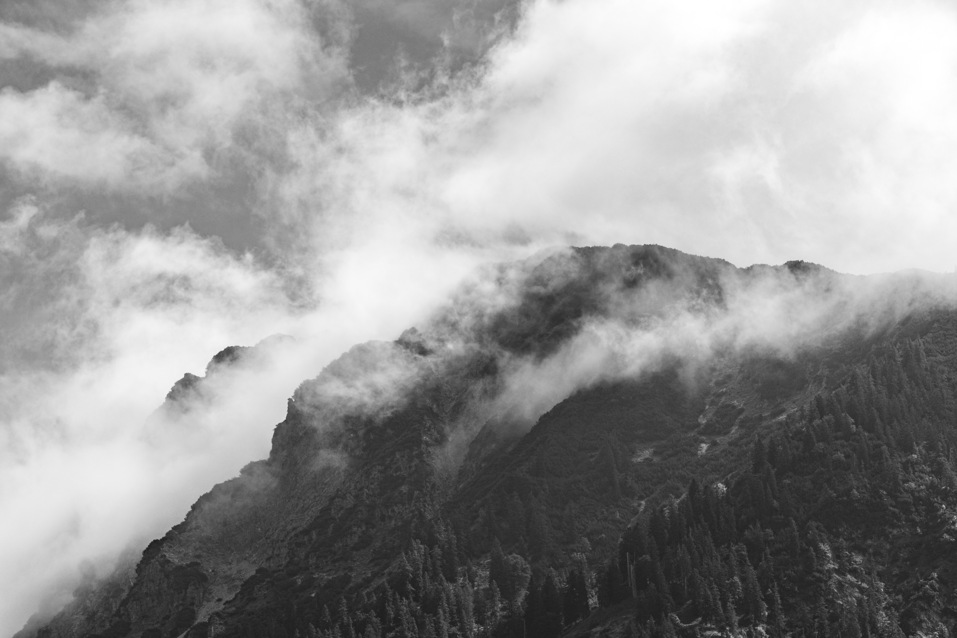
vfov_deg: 6.8
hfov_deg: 10.2
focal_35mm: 201
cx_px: 478
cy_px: 319
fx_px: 5343
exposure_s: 1/1000
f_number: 5.6
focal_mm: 134
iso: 100
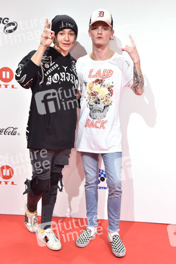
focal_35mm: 48
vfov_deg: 41.1
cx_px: 88
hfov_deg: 28.0
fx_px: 353
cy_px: 132
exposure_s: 1/160
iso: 1250
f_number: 5.6
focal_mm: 48
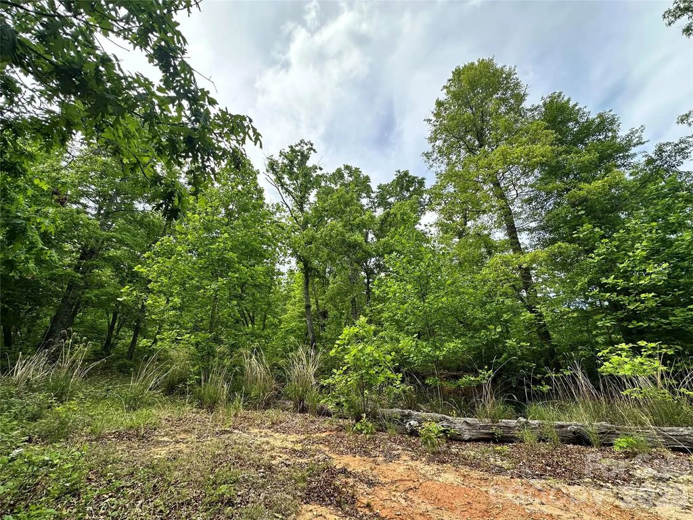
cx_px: 346
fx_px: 280
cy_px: 260
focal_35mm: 14
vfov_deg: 85.7
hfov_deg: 102.1
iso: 40
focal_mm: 2.22
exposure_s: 1/629
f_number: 2.2
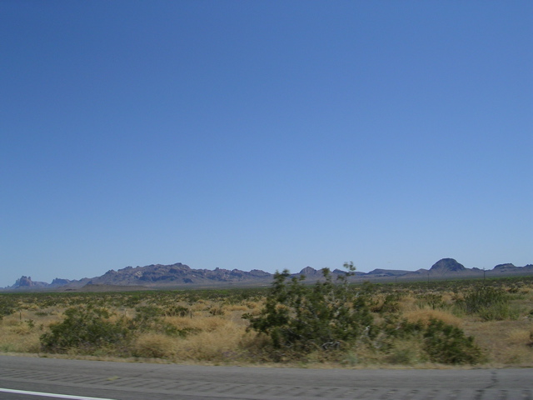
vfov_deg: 37.7
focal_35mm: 38
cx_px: 266
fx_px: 585
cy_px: 200
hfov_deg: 49.0
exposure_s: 1/573
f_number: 5.6
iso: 50
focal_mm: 5.8
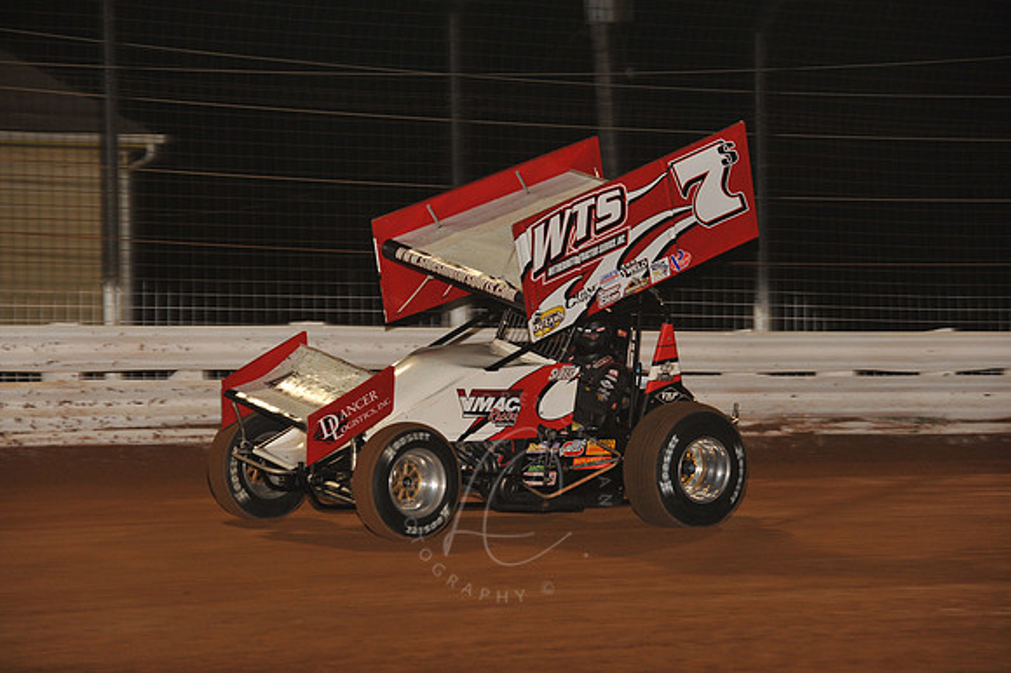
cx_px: 506
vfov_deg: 9.5
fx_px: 4070
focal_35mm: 145
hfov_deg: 14.2
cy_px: 336
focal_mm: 145
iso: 1250
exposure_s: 1/320
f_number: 6.3
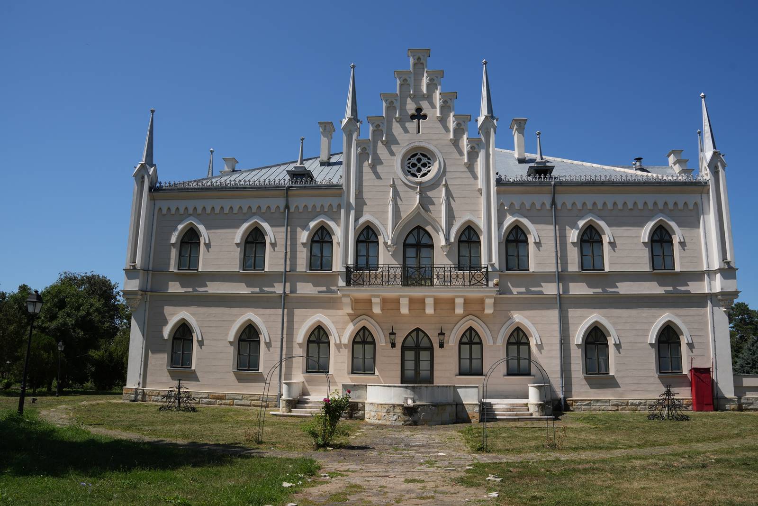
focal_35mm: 27
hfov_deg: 67.4
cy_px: 253
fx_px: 569
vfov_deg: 47.9
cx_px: 379
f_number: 13
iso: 100
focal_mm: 18
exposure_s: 1/160
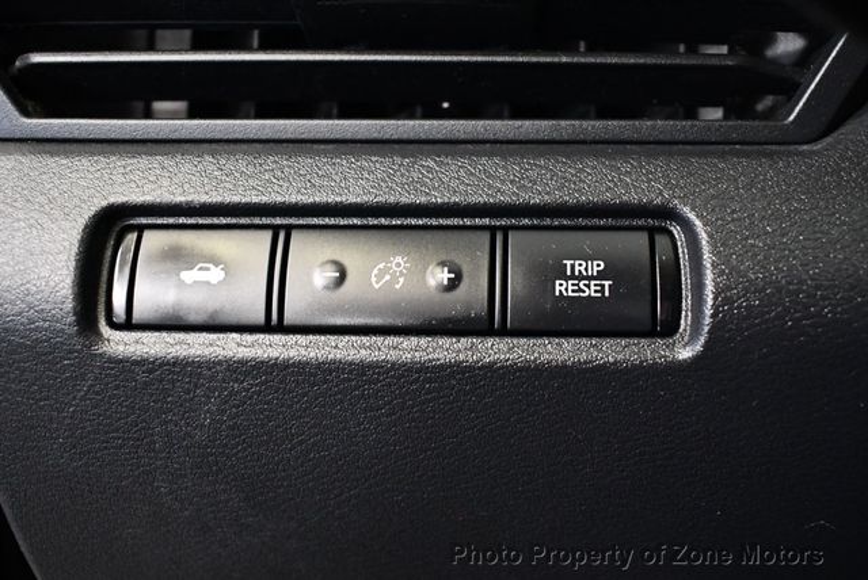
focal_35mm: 40
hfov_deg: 48.4
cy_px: 290
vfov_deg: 33.5
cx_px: 434
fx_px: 965
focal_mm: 20
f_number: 3.8
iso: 4000
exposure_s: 1/60
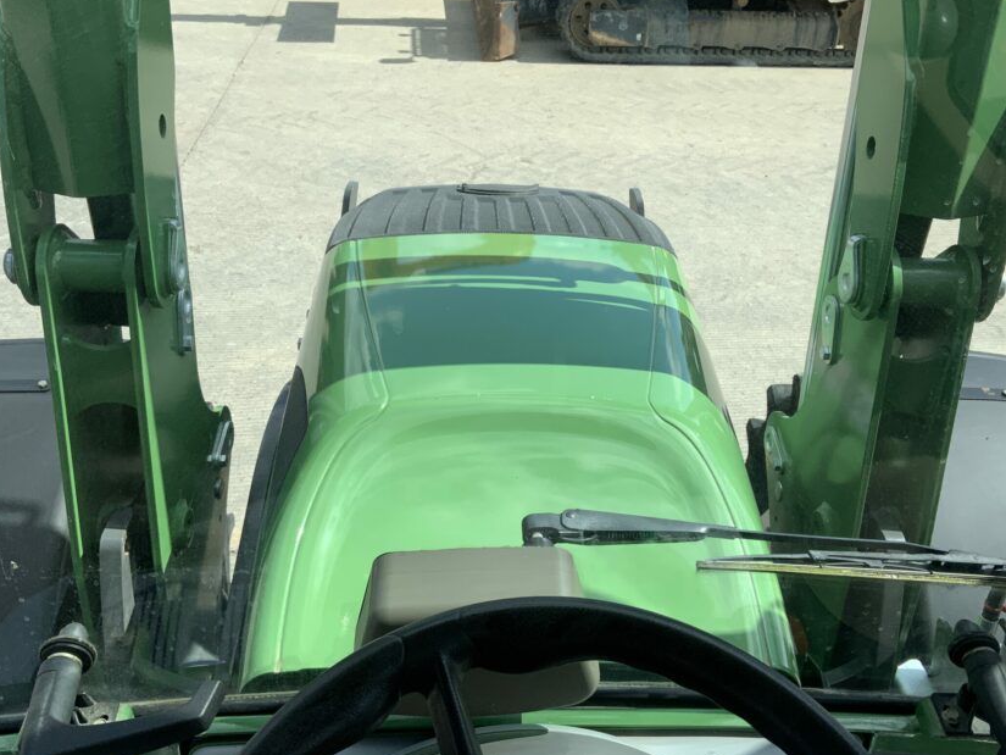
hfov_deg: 51.3
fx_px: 1046
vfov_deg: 39.6
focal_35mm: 36
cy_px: 323
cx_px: 539
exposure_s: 1/1221
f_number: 1.8
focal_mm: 3
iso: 16
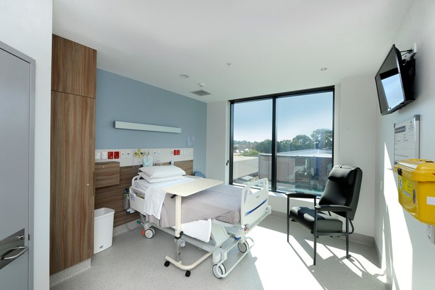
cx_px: 218
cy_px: 145
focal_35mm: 14
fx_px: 169
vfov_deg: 81.2
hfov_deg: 104.3
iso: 250
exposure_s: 1/250
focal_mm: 14
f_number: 6.7
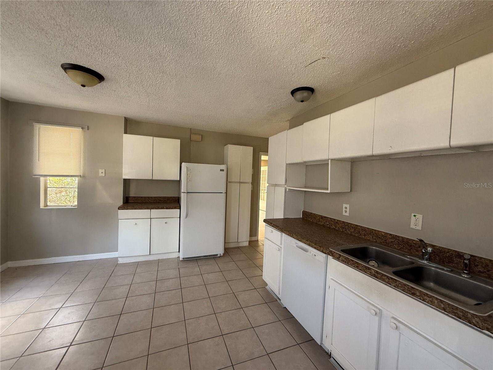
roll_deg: -3.0
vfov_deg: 85.7
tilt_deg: +0.4
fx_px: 199
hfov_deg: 102.1
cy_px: 185
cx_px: 246
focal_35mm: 14
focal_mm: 2.22
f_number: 2.2
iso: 200
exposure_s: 1/99
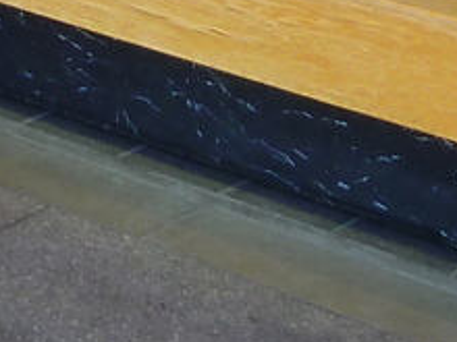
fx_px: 2403
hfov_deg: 10.7
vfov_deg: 7.3
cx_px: -52
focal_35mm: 182
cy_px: -676
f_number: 3.3
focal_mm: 4.1
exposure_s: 1/40
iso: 80
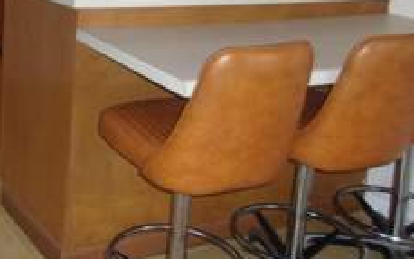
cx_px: 76
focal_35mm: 60
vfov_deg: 20.7
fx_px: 677
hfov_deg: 32.9
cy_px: -17
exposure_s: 1/34
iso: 250
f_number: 3
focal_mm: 4.9
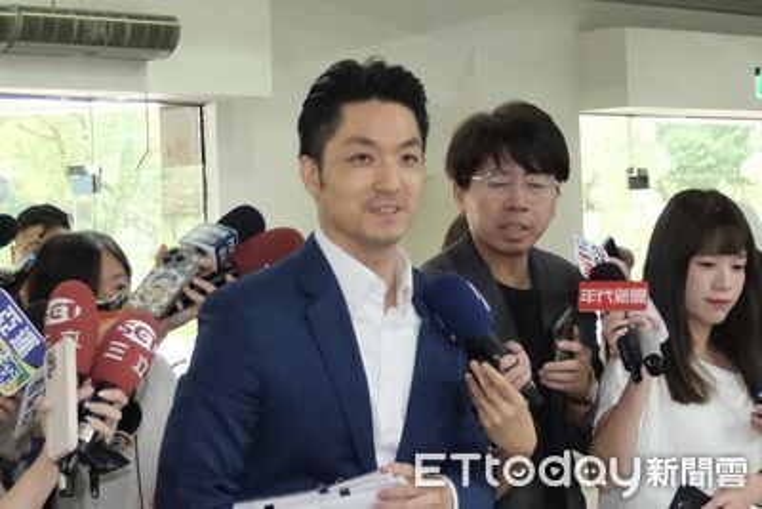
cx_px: 381
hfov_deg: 61.9
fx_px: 635
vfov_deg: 43.6
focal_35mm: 30
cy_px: 254
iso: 2000
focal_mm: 20
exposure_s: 1/250
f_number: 2.8
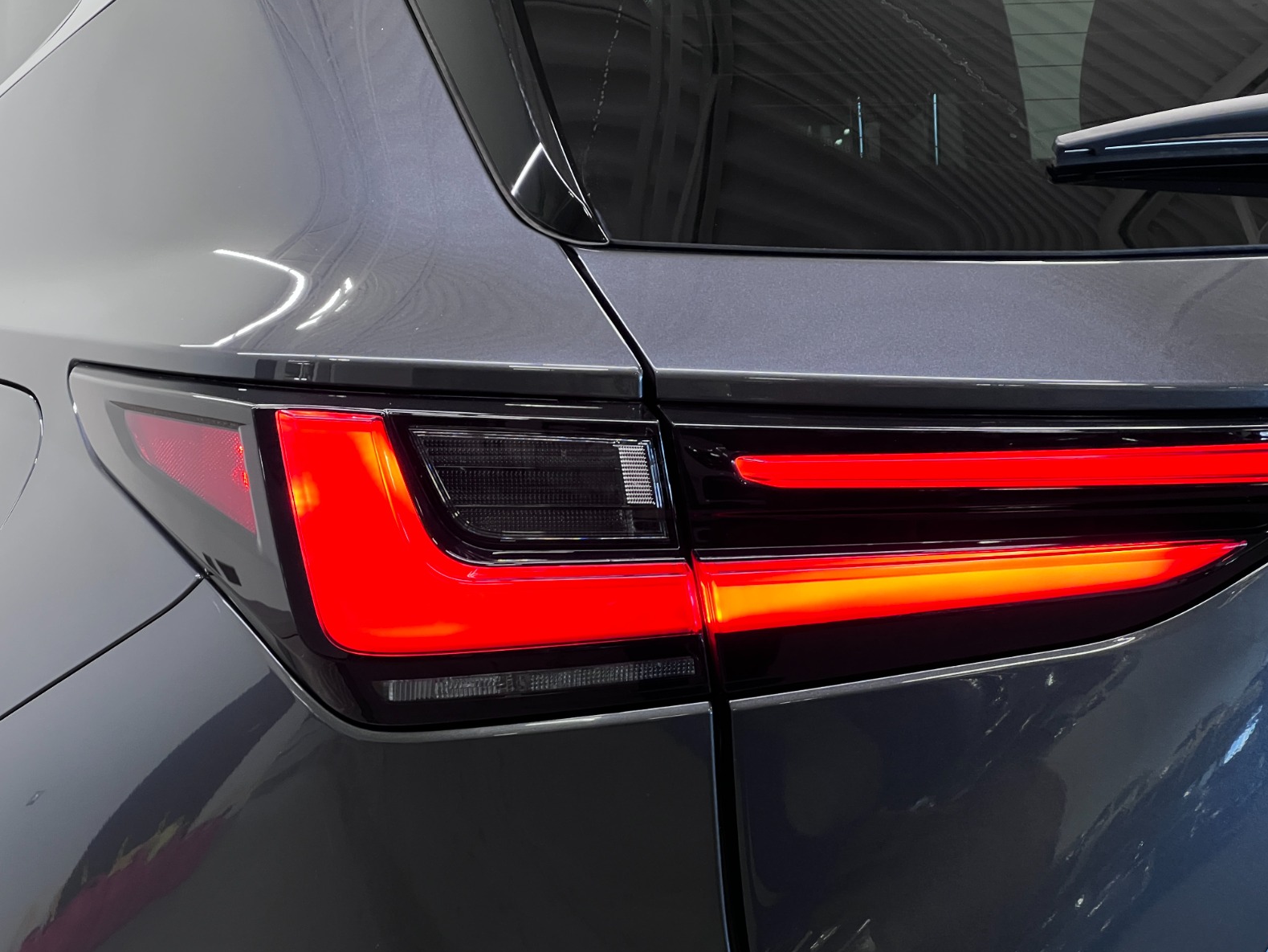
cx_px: 630
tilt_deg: -8.6
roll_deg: +1.3
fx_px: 2858
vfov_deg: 18.9
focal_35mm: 78
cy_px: 480
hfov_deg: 25.0
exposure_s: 1/60
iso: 160
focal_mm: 9
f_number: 2.8
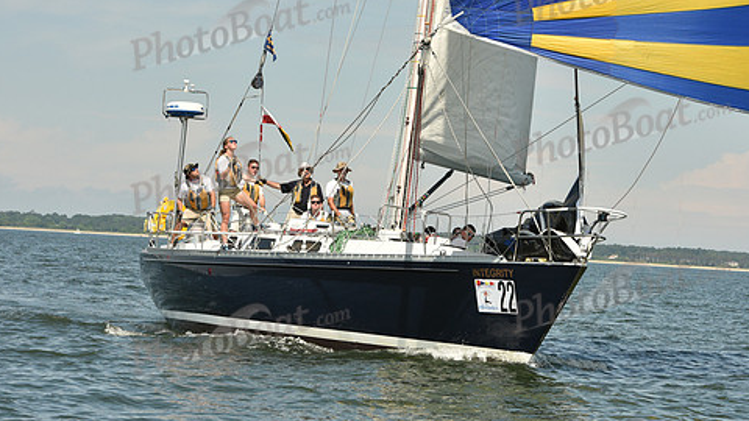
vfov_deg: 8.3
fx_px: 2919
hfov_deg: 14.6
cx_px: 432
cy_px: 233
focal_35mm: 147
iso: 320
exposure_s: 1/1000
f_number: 9
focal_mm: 116
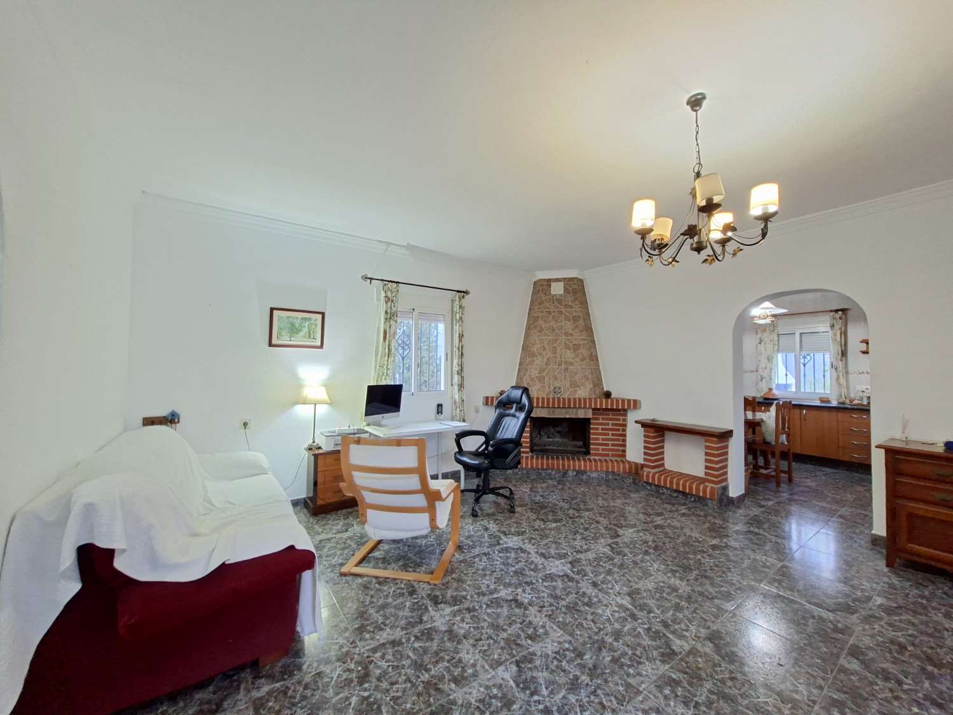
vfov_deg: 89.9
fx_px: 358
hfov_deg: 106.2
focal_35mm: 13
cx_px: 476
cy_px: 358
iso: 400
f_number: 2.2
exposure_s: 1/24
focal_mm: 1.74
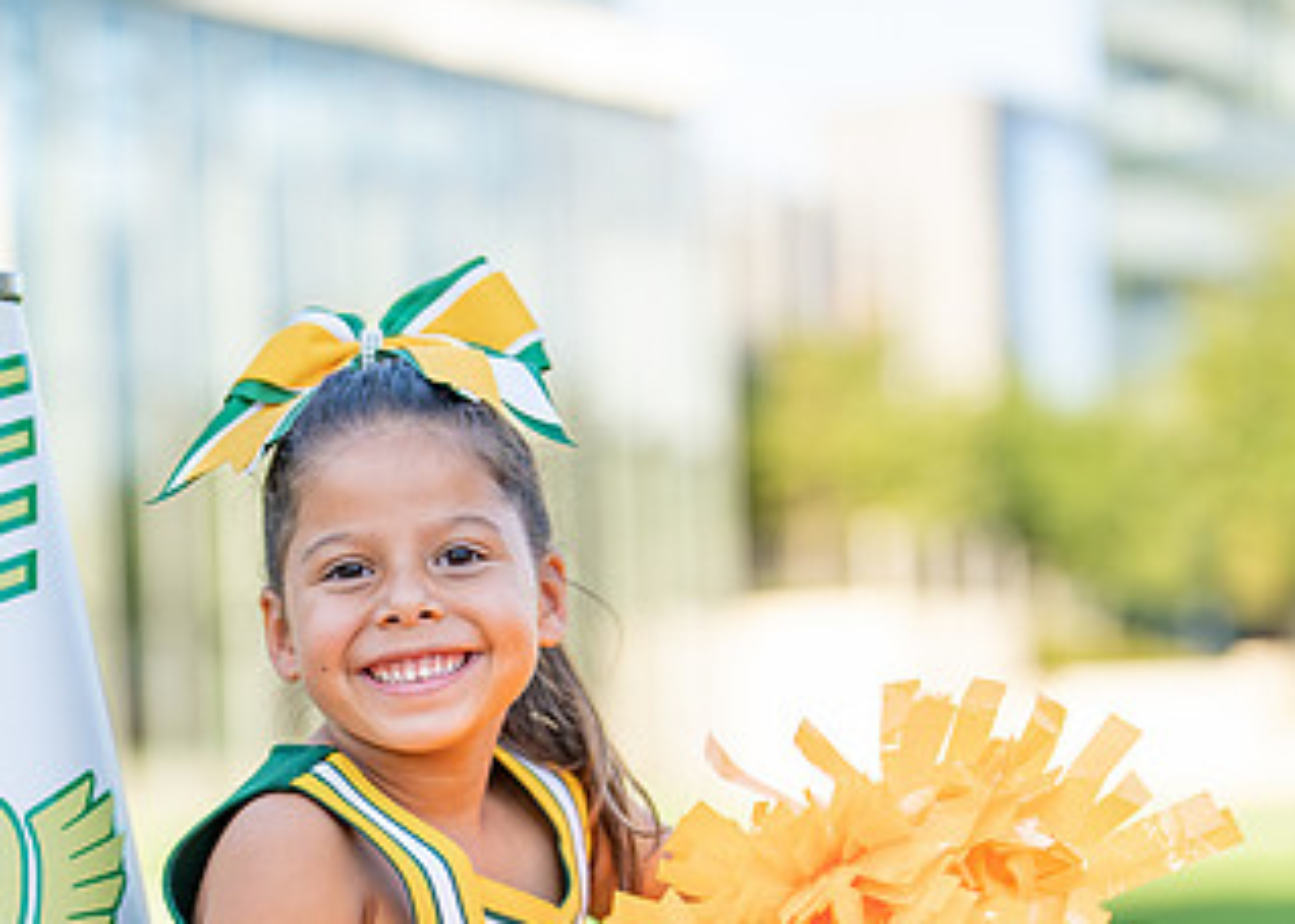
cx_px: 434
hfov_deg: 17.8
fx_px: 4118
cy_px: 909
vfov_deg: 12.7
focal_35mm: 112
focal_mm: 50
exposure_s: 1/1600
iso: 100
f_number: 1.2
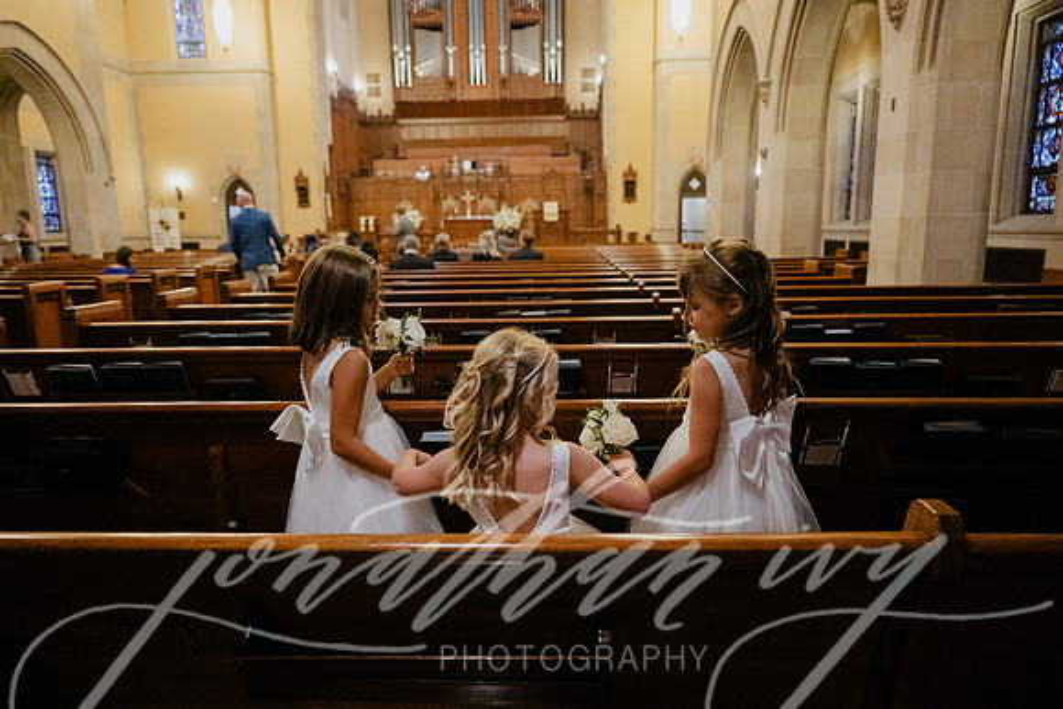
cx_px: 532
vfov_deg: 53.2
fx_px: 709
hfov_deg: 73.7
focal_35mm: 24
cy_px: 354
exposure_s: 1/125
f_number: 2.8
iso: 8000
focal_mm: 24
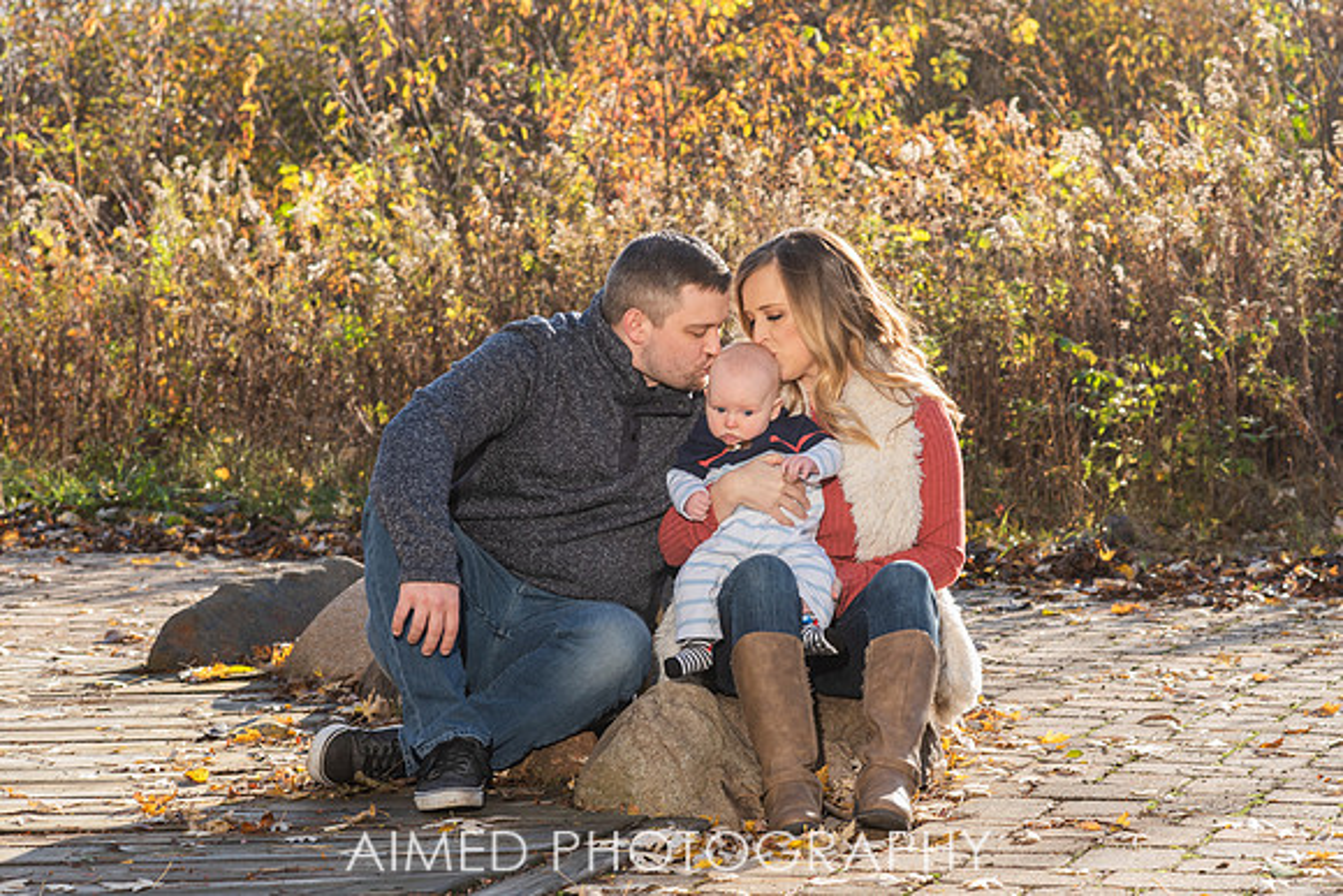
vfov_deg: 13.7
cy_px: 407
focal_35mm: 100
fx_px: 3730
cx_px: 783
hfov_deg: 20.4
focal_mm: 85
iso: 250
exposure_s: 1/200
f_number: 7.1
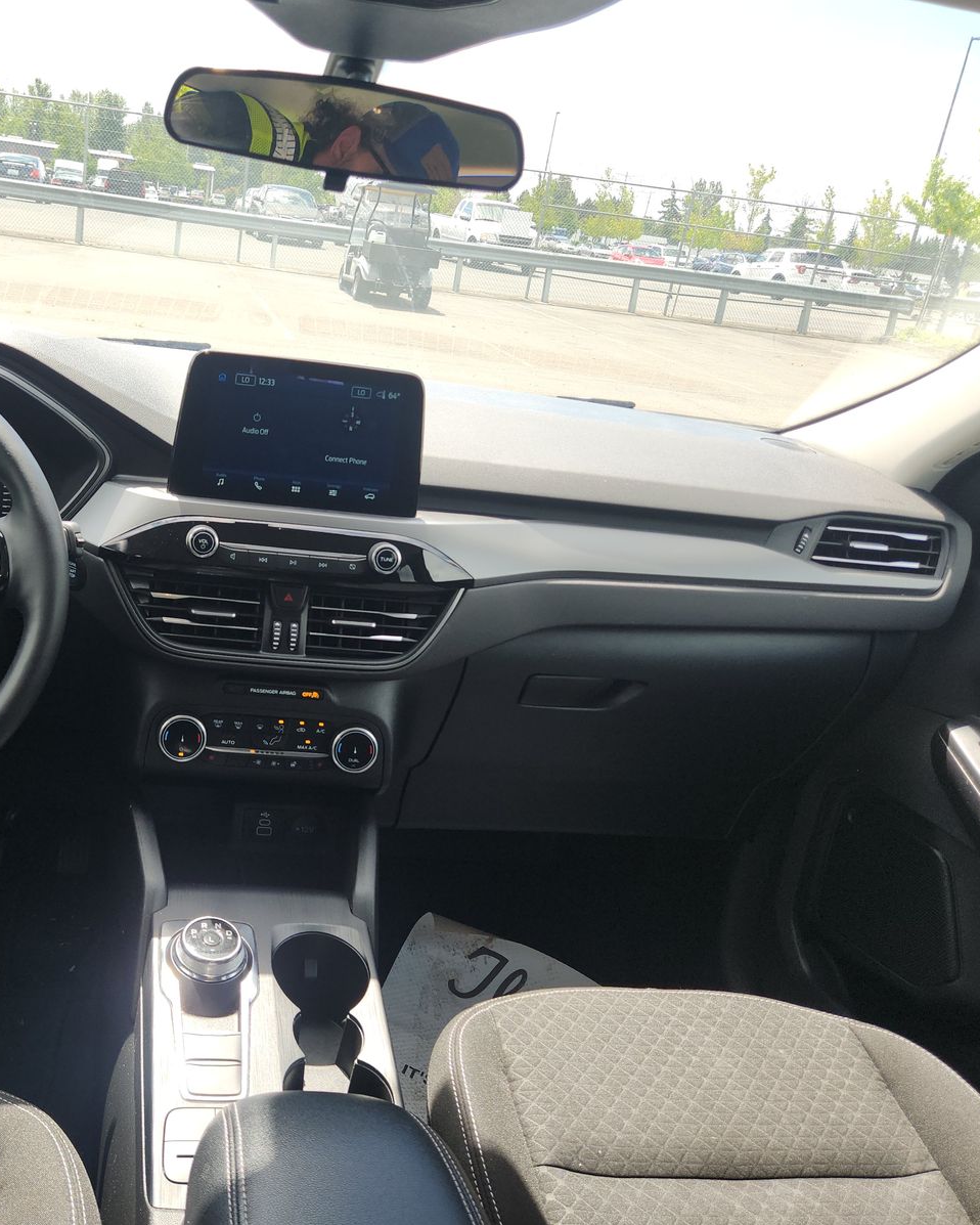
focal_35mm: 30
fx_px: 1087
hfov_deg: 47.1
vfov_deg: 58.8
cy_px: 613
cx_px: 268
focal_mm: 5.4
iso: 50
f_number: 1.8
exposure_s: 1/267
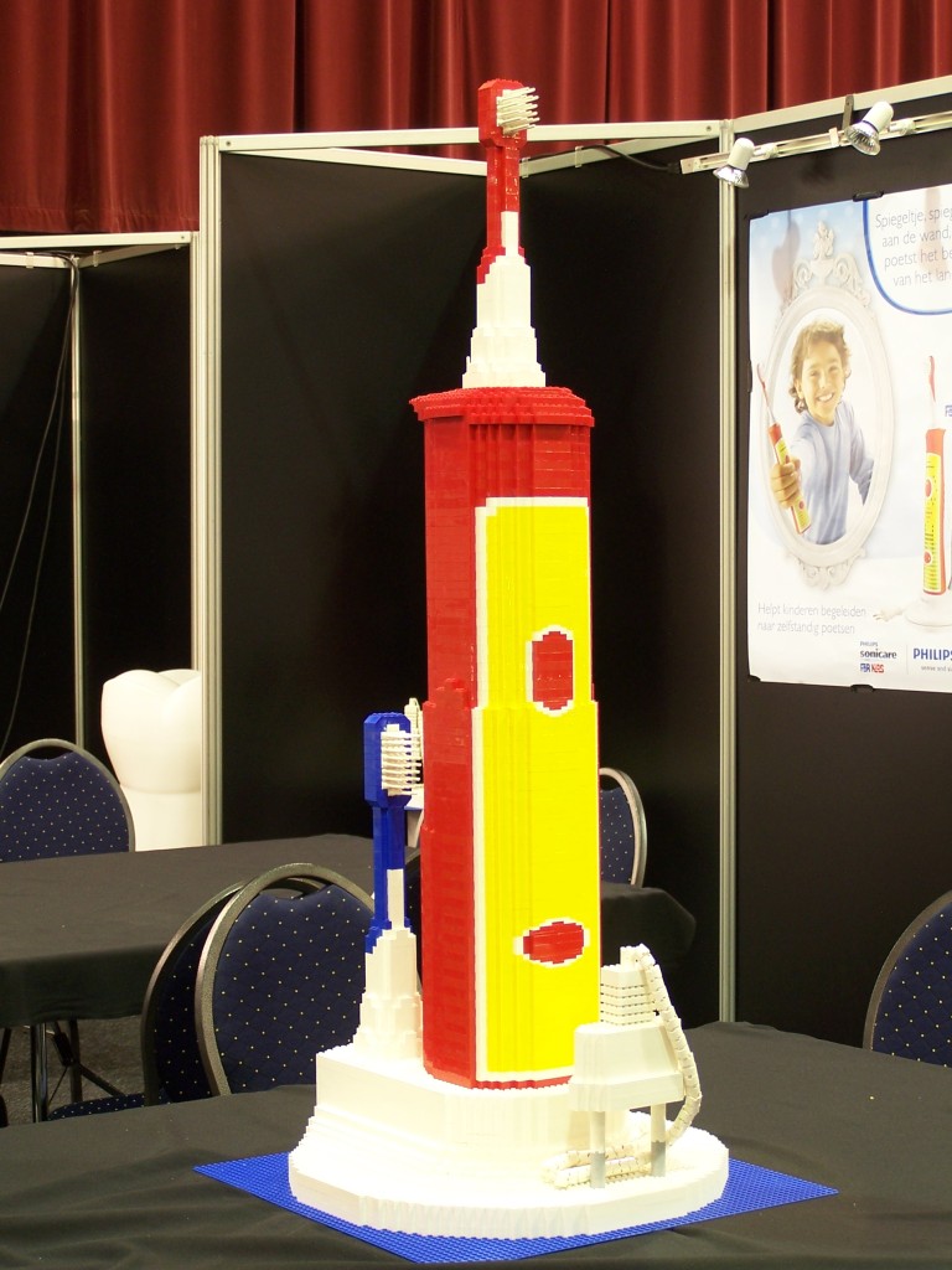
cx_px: 476
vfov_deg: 28.2
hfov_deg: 21.3
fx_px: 2530
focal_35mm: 69
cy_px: 635
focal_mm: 11.5
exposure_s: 1/2
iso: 80
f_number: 3.2
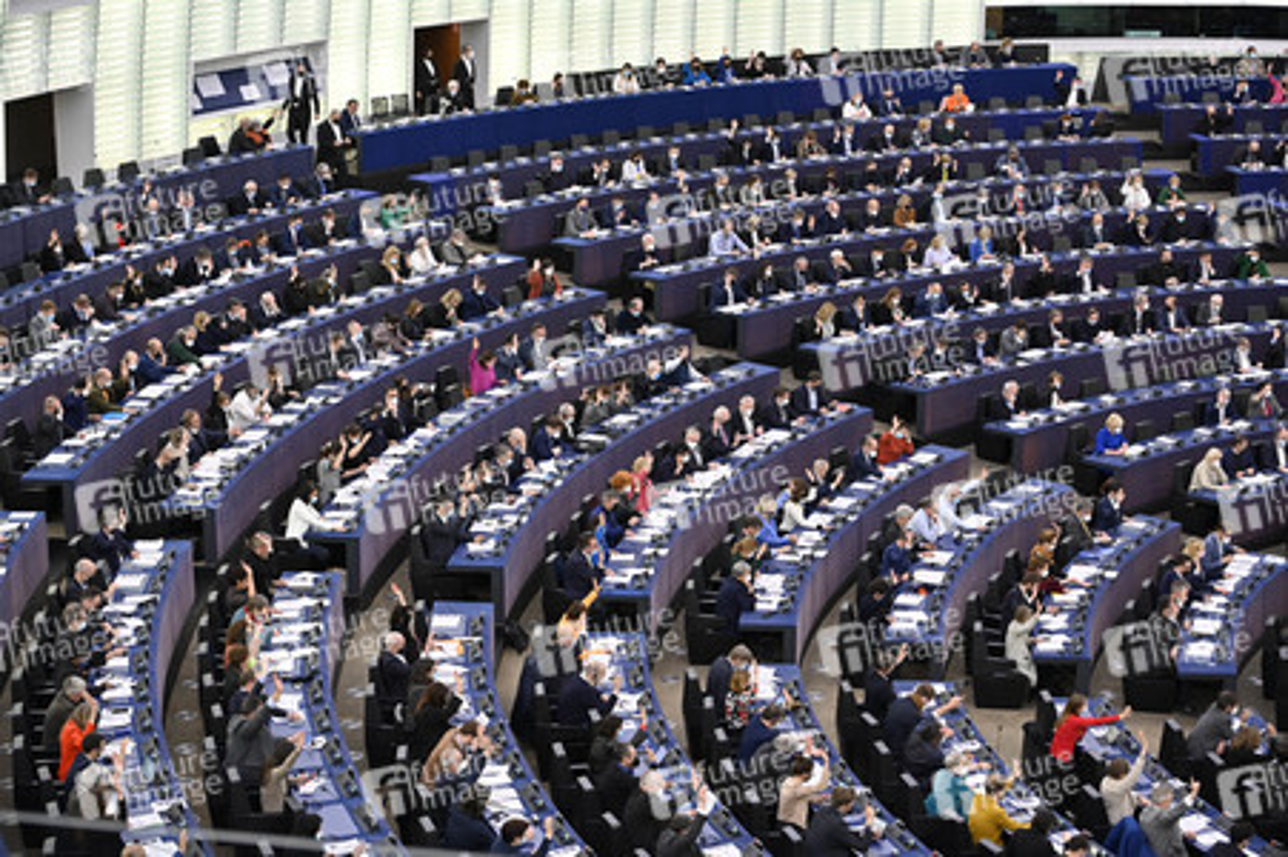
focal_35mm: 70
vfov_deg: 19.4
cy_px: 428
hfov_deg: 28.9
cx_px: 644
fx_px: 2503
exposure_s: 1/500
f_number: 2.8
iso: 1250
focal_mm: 70
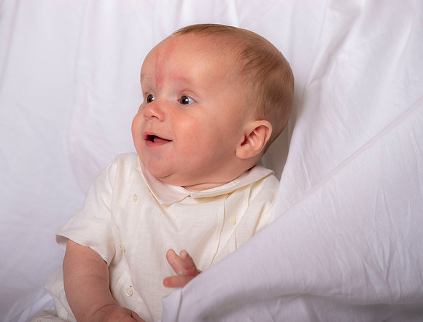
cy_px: 161
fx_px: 941
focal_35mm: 77
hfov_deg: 25.3
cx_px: 182
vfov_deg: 19.4
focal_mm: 70
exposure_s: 1/200
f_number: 5.6
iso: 250
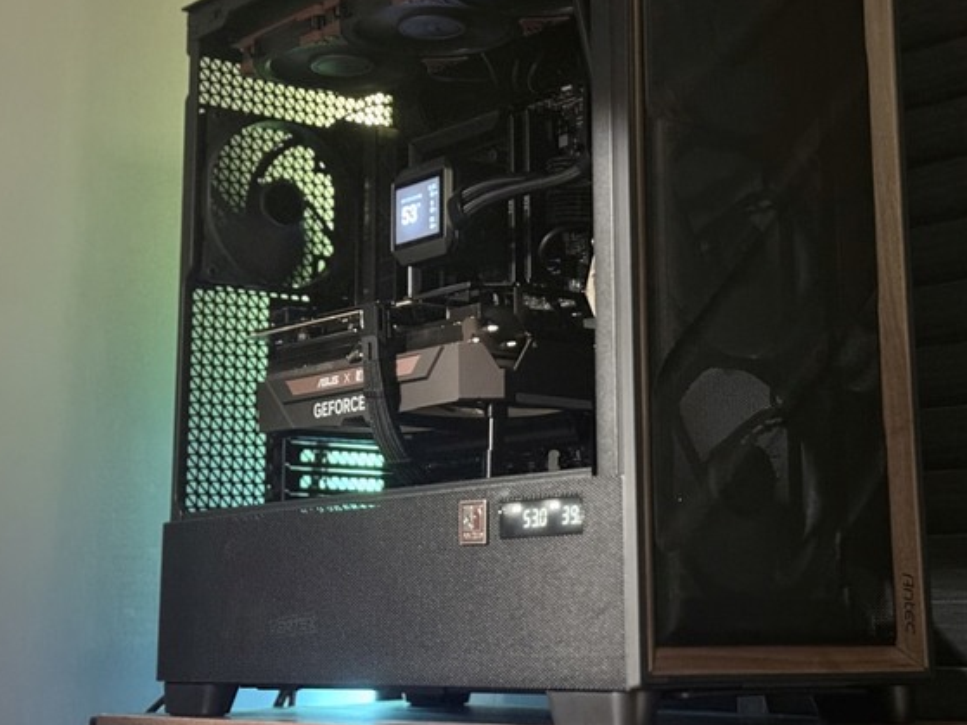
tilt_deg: +12.0
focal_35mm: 67
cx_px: 524
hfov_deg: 29.0
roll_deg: +0.2
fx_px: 1871
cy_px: 222
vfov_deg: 21.8
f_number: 1.78
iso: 800
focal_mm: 6.76
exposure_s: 1/15
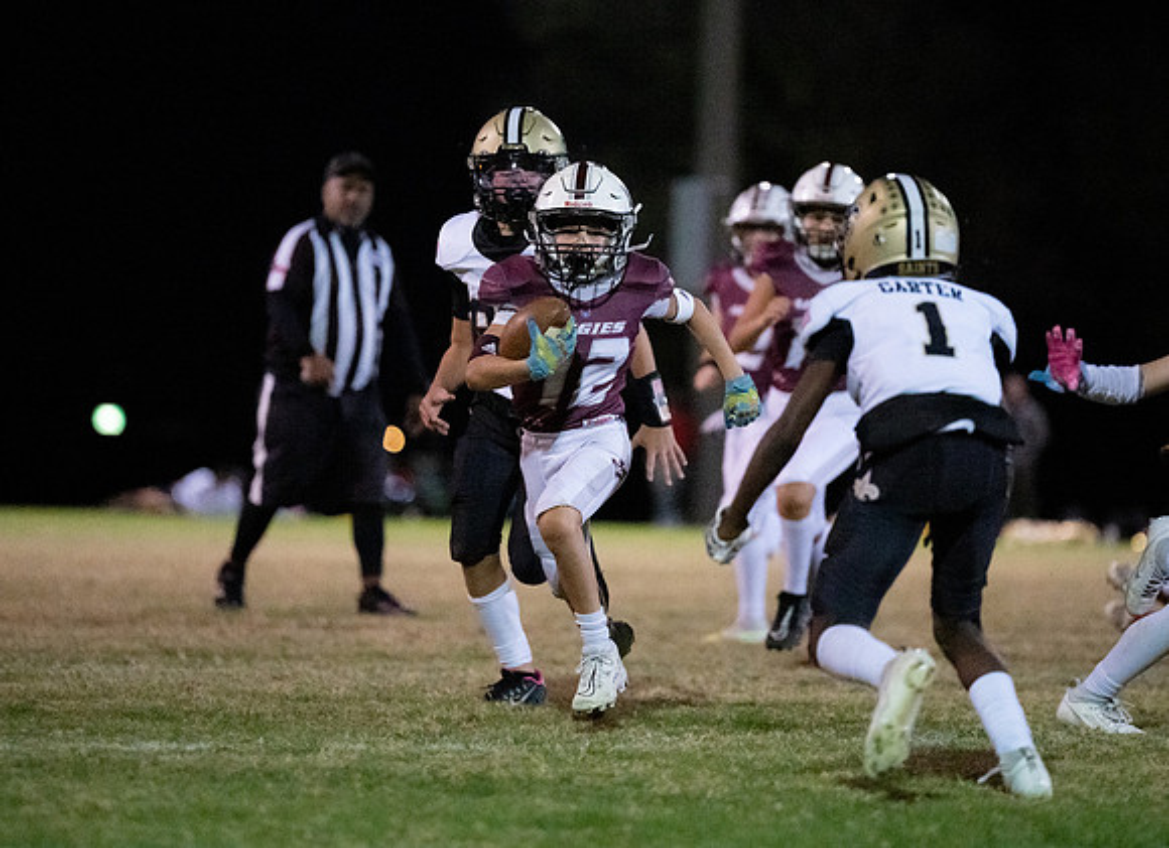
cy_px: 362
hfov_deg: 7.8
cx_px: 632
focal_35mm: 258
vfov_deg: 5.6
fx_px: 8605
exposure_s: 1/1000
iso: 16000
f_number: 2.8
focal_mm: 200
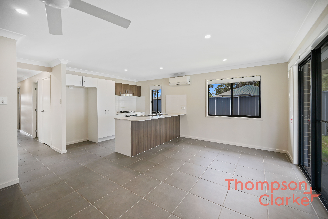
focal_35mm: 14
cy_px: 110
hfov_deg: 104.2
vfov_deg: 81.3
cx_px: 164
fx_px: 128
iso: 100
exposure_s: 1/20
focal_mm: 14
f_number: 4
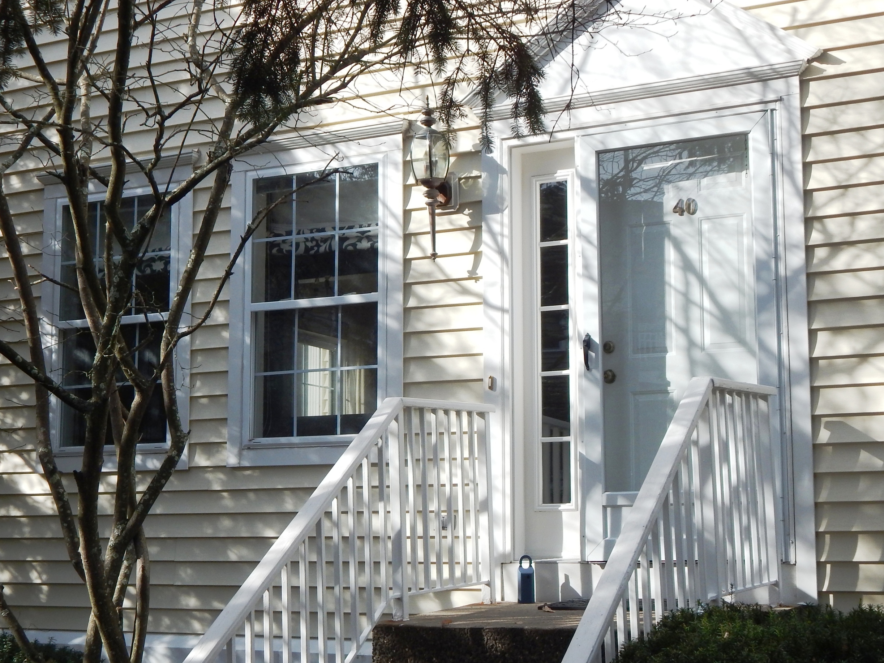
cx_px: 427
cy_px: 366
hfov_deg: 35.5
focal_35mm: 54
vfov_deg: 27.0
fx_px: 1379
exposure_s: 1/1000
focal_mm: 7.7
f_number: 3.6
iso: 125
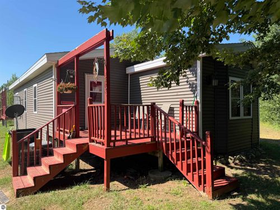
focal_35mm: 24
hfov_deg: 71.6
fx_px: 194
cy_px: 105
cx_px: 140
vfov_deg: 56.8
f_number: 1.78
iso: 80
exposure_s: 1/1727
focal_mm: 6.76
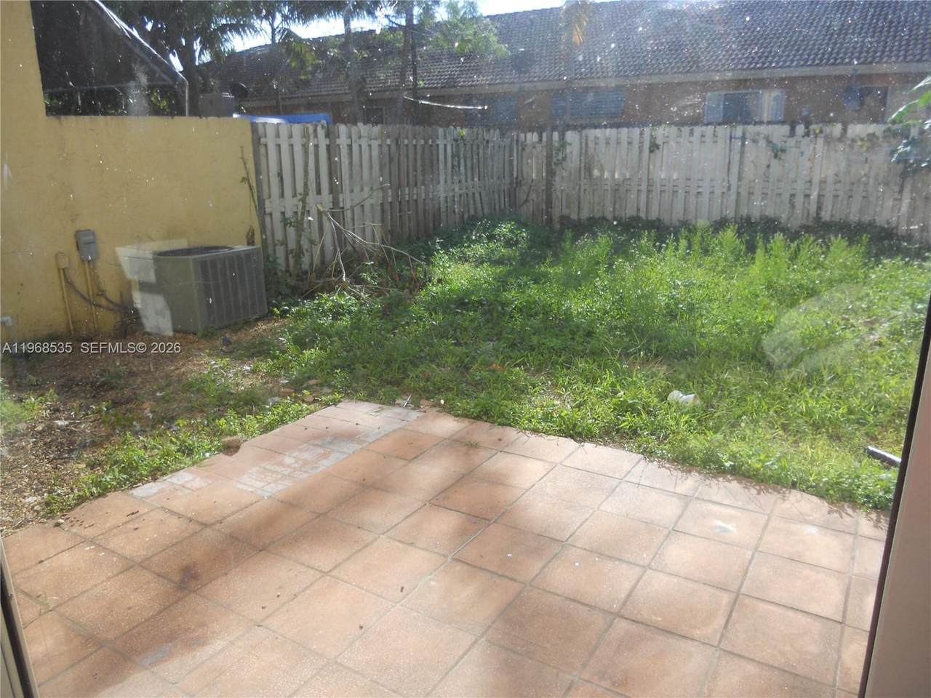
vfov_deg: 51.4
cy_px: 349
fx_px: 726
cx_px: 466
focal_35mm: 27
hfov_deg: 65.3
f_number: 3.2
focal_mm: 4.9
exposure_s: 1/320
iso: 80
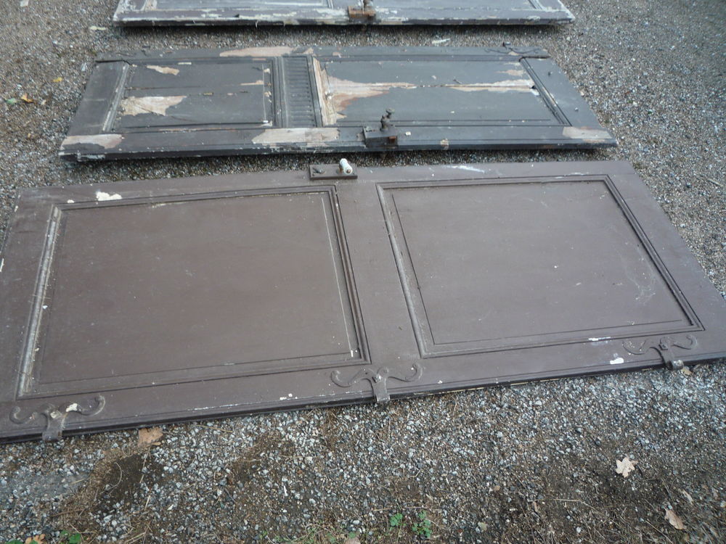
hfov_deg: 60.0
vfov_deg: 46.8
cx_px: 363
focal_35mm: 30
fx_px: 629
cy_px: 272
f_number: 3.3
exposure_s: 1/30
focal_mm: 5.2
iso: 100
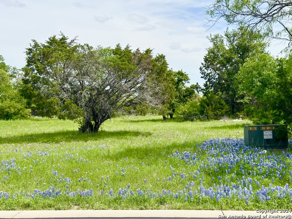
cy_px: 110
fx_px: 405
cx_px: 146
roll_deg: +0.5
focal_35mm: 48
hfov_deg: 39.7
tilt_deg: +0.1
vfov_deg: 30.3
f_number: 1.78
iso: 64
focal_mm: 6.86
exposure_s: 1/3058
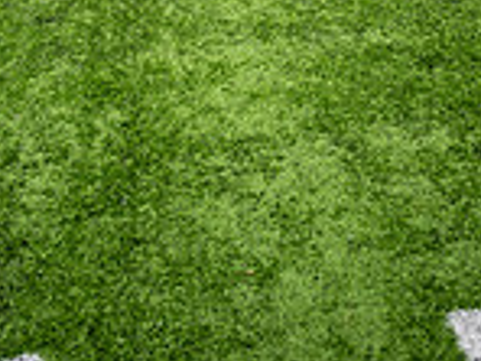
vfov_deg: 17.7
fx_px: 973
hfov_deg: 27.7
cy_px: -254
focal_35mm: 70
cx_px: 198
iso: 100
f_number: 2.8
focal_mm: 24
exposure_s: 1/500
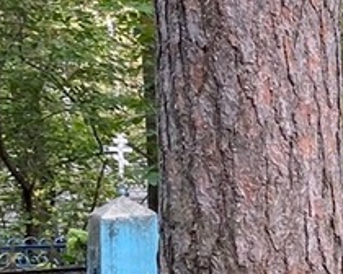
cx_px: 826
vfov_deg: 12.2
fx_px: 1259
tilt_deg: -3.0
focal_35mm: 124
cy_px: 307
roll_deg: -2.1
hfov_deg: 12.3
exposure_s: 1/121
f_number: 1.8
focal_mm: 4.25
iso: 100
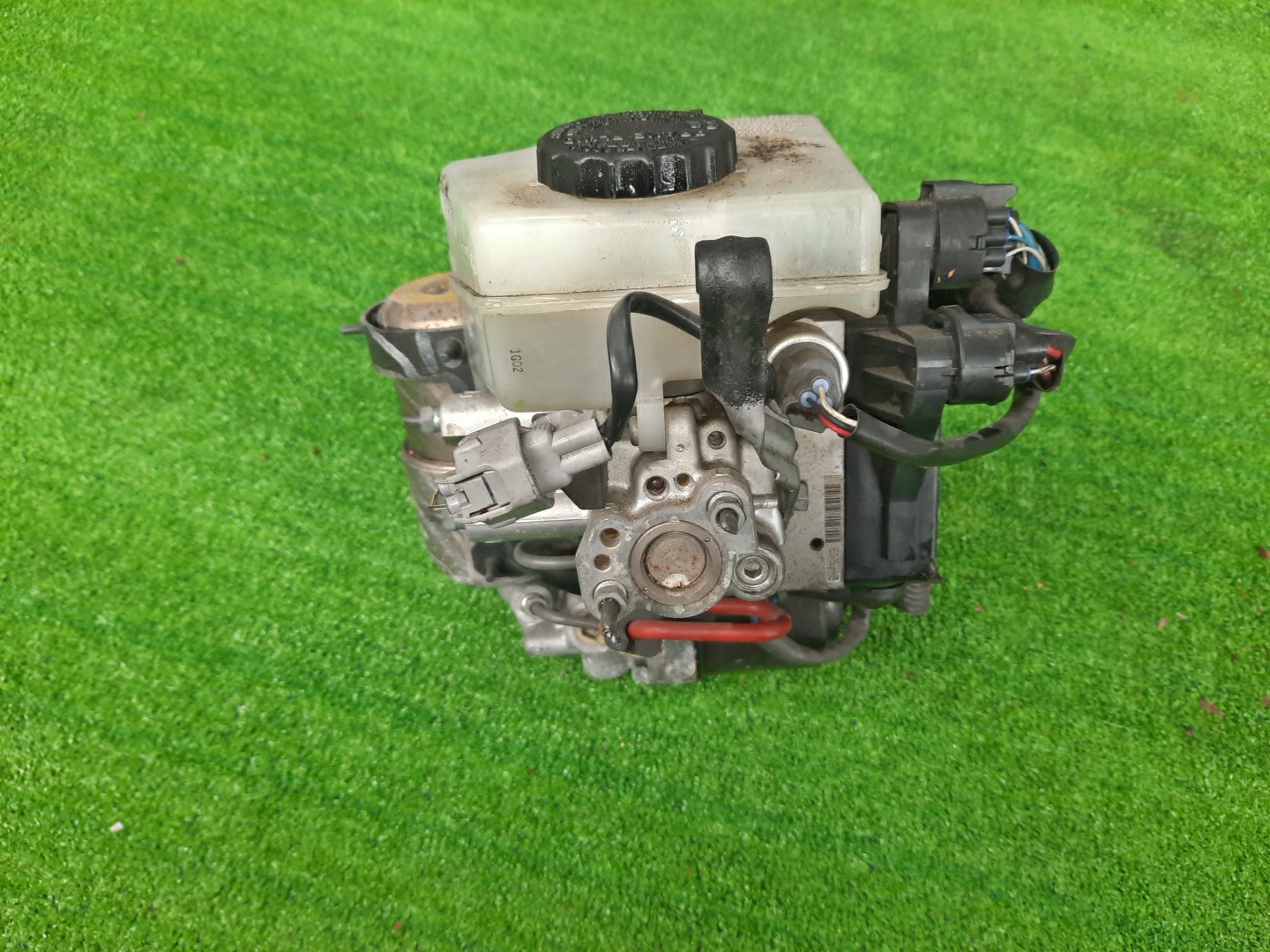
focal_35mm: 25
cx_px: 635
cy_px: 476
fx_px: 917
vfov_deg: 54.9
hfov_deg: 69.4
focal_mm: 4.6
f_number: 2
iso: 146
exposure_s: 1/50
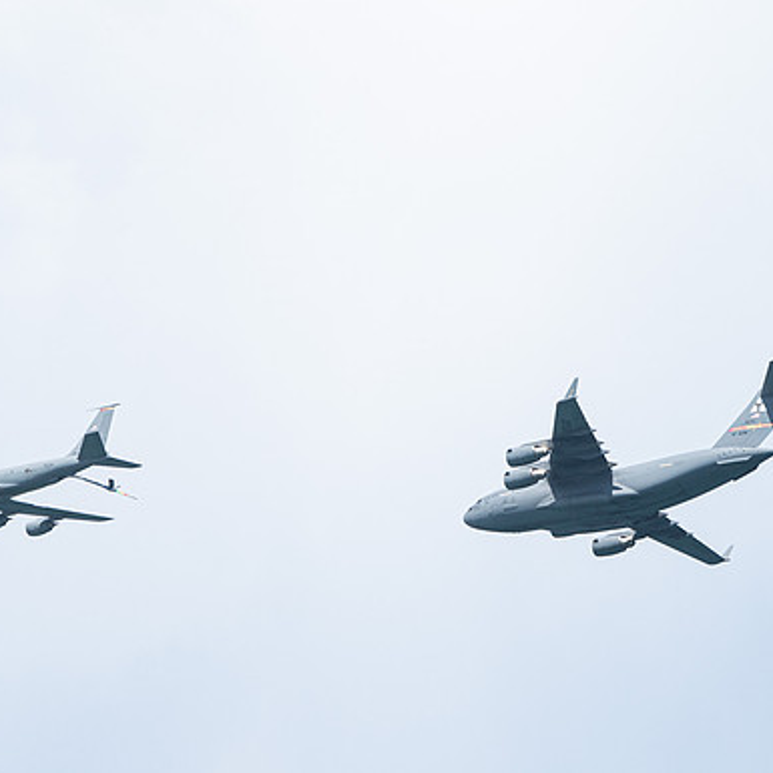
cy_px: 362
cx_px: 261
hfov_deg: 5.5
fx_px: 8009
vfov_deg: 5.5
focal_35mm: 317
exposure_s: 1/1250
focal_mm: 183
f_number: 10
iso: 640
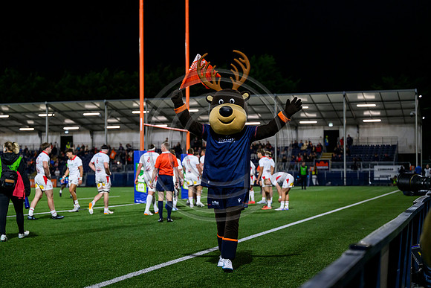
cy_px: 144
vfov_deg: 19.5
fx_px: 838
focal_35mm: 70
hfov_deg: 28.8
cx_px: 216
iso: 5000
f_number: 3.2
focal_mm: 70
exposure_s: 1/1250
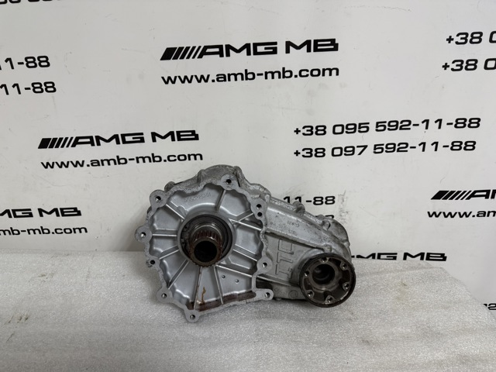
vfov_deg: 56.8
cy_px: 186
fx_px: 344
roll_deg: -1.9
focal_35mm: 24
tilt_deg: -22.8
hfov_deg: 71.6
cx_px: 248
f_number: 1.78
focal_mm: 6.76
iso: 160
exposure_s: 1/121
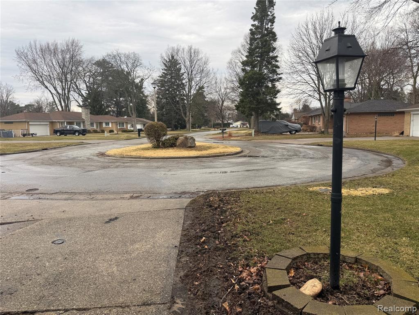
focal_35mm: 24
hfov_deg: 71.6
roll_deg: +1.0
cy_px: 158
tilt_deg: -6.8
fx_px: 291
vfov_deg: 56.8
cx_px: 210
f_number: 1.78
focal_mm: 6.76
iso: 80
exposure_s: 1/450
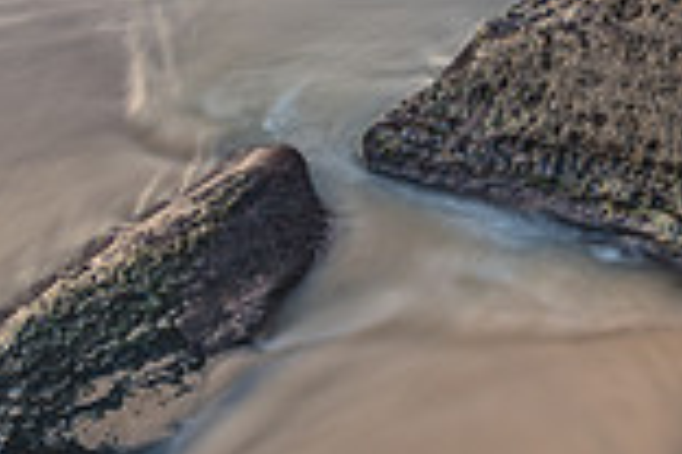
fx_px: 1705
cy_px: -151
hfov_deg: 22.6
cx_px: 415
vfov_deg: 14.5
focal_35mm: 90
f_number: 9
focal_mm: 24
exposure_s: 4
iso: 40
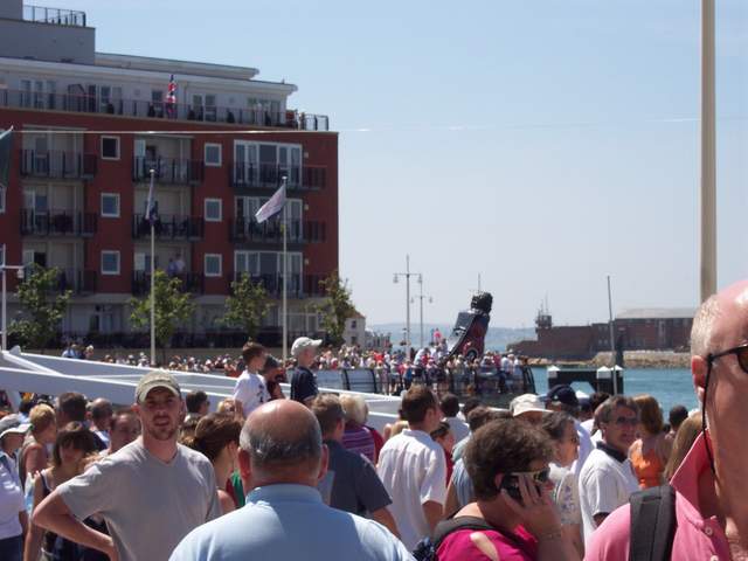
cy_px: 280
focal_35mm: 114
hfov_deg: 17.3
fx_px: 2463
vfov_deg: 13.0
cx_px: 374
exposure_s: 1/350
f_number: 8
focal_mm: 24
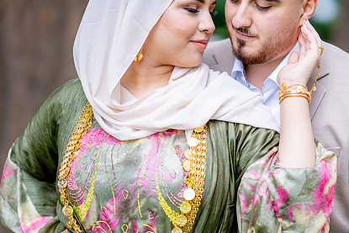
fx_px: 1338
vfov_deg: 9.9
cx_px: 246
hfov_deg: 14.8
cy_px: 83
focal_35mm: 138
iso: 100
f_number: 1.4
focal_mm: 85
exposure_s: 1/1000
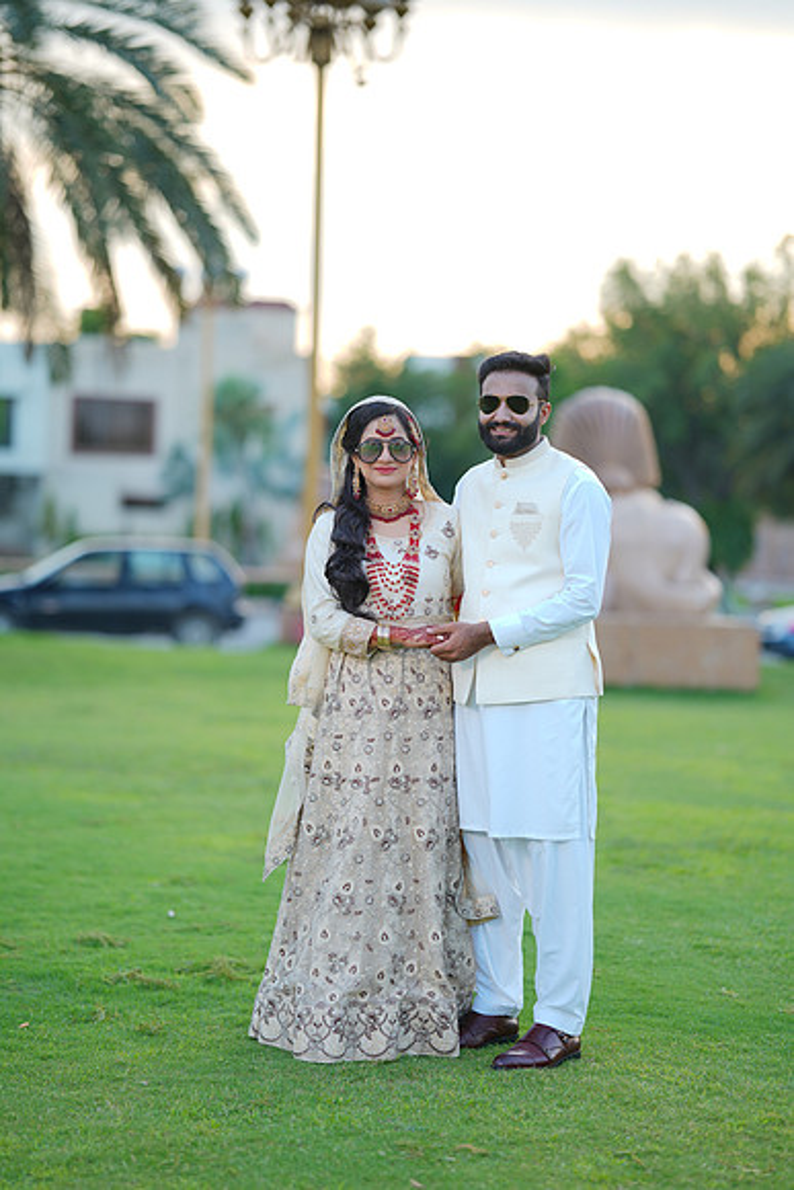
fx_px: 2810
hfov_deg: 16.1
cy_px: 595
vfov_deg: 23.9
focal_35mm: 85
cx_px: 397
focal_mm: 85
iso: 64
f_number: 1.4
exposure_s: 1/400
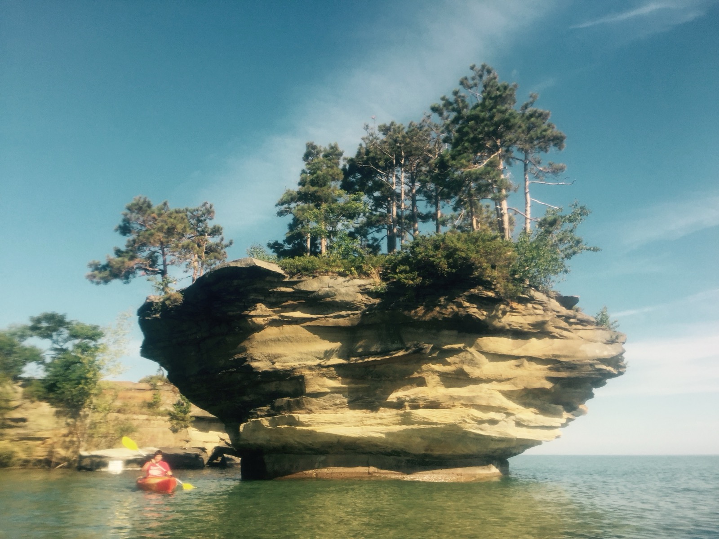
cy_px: 270
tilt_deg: +16.5
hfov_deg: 61.7
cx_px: 360
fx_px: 602
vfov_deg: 48.2
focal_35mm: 29
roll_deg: -0.3
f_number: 2.2
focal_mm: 4.15
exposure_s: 1/1276
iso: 32
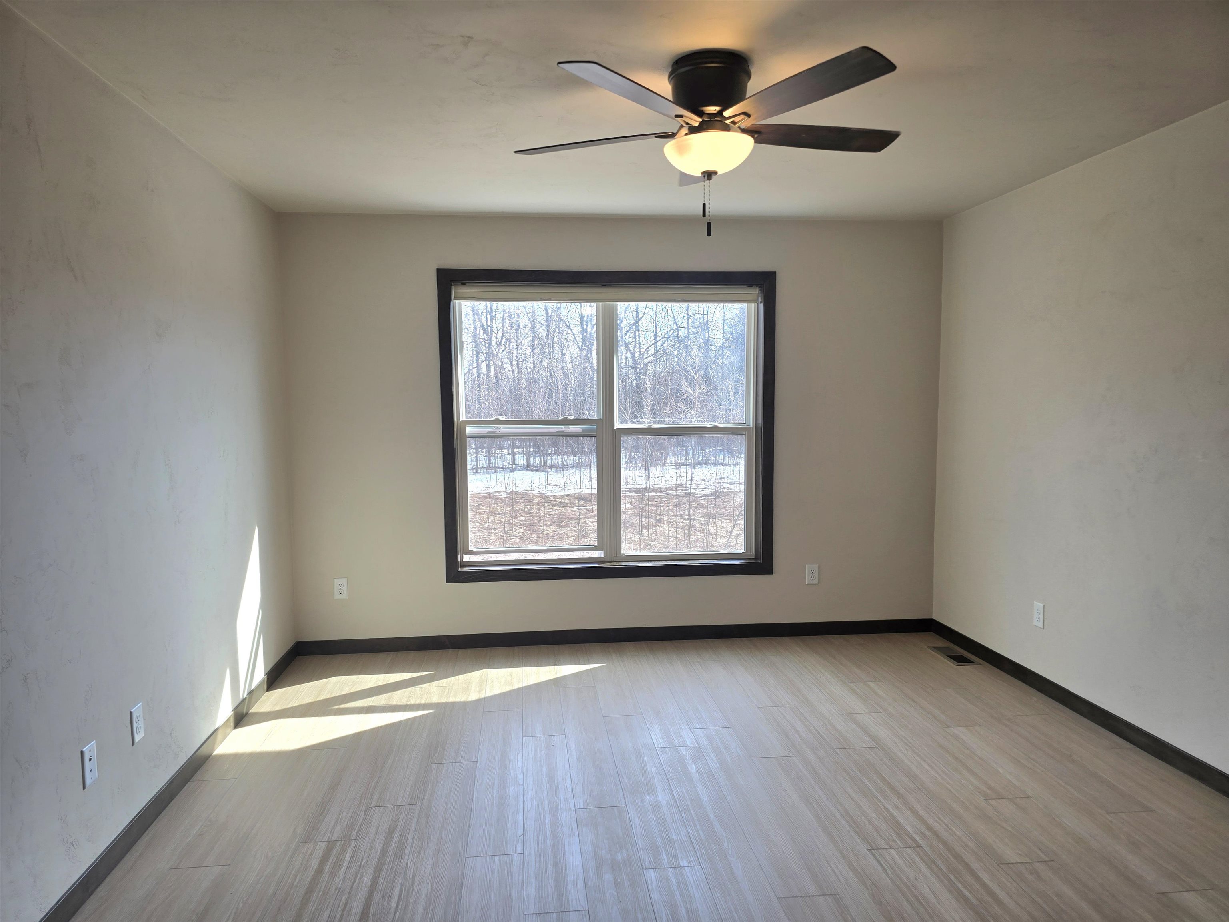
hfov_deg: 73.9
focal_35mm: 23
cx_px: 614
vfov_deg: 58.9
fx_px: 817
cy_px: 461
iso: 16
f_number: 1.7
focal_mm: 6.3
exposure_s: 1/120
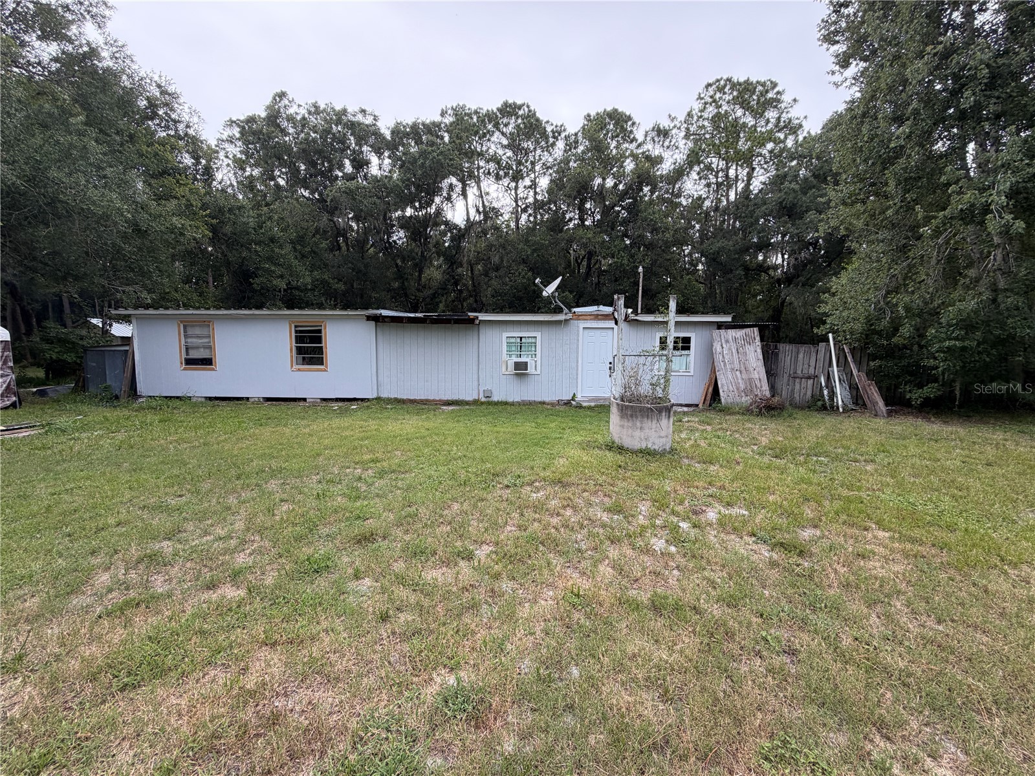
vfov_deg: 85.7
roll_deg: +0.2
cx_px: 518
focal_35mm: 14
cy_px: 388
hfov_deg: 102.1
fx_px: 419
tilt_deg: -4.9
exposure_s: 1/146
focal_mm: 2.22
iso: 64
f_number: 2.2
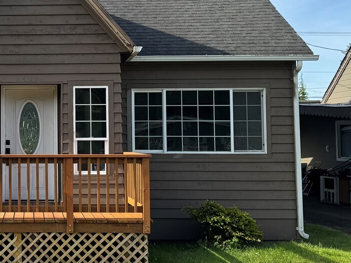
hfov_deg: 32.9
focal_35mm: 55
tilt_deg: +2.0
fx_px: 558
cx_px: 27
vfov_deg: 26.5
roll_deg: +0.4
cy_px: 112
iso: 80
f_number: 1.78
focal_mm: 6.76
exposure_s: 1/2174
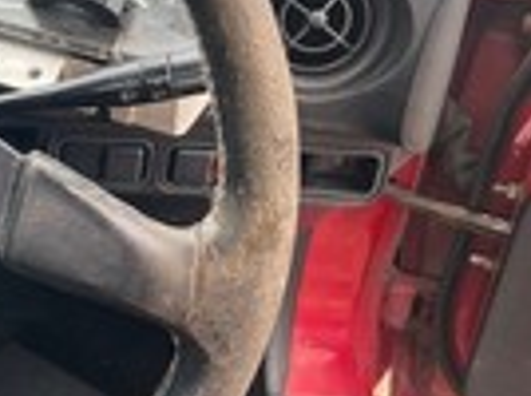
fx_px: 1041
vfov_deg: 21.5
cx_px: -159
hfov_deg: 24.9
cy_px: 182
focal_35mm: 68
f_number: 1.6
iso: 32
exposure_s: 1/129
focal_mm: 4.2
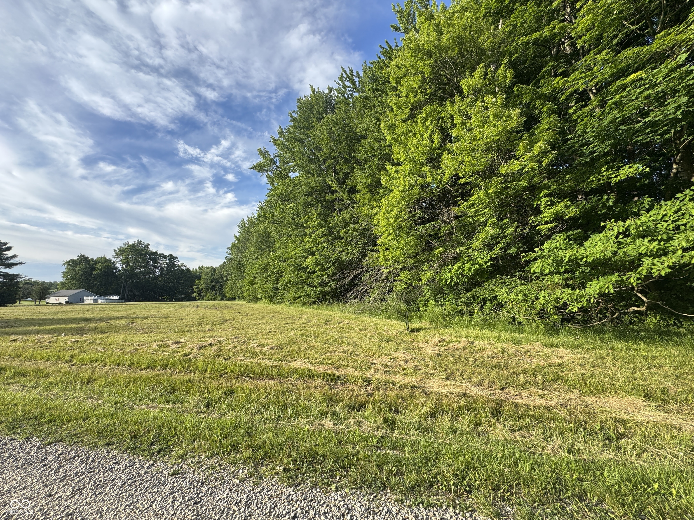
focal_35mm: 14
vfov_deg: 85.7
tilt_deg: +7.2
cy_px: 260
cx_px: 347
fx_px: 281
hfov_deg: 102.1
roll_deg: +1.2
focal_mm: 2.22
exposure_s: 1/552
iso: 40
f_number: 2.2
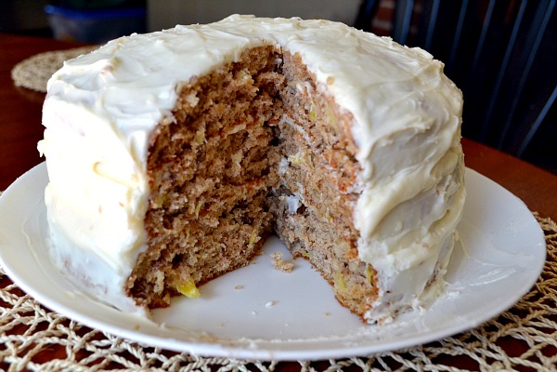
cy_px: 186
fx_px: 603
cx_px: 278
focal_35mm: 39
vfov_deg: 34.2
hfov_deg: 49.6
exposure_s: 1/80
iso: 400
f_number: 4.5
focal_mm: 26
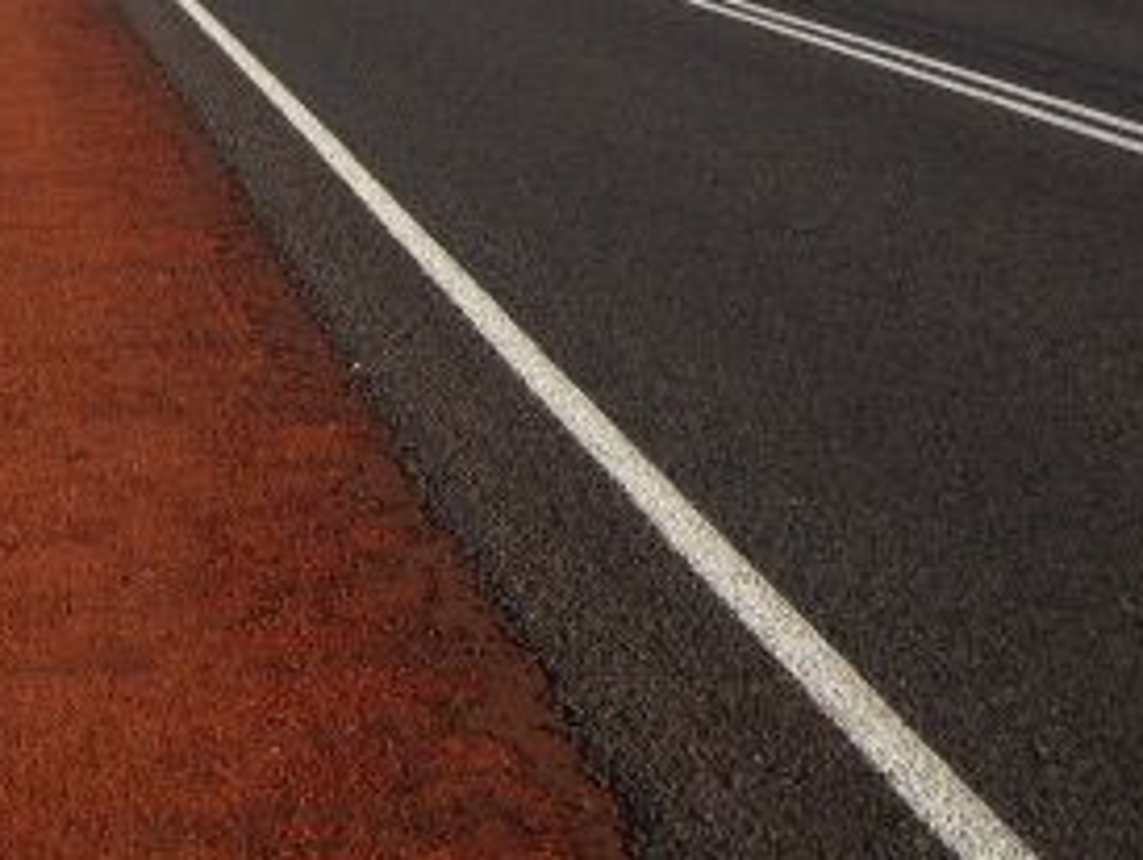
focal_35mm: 84
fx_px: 2776
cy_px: 63
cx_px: -117
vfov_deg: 17.3
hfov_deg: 22.0
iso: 80
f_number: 3.7
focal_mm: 6.3
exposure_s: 1/800
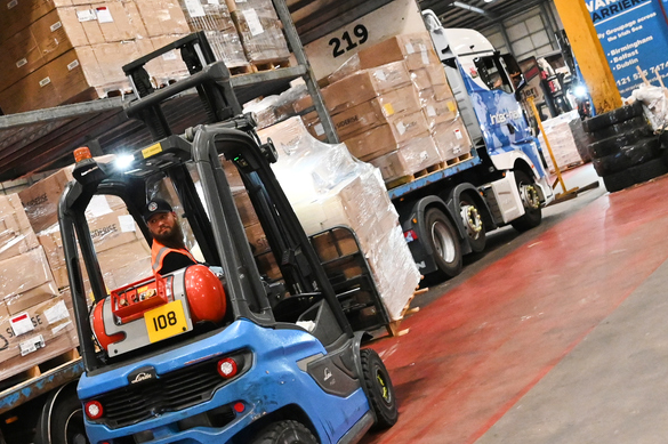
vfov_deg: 21.8
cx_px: 94
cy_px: 284
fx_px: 1149
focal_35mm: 62
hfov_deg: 31.2
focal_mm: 24
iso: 6400
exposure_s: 1/200
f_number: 5
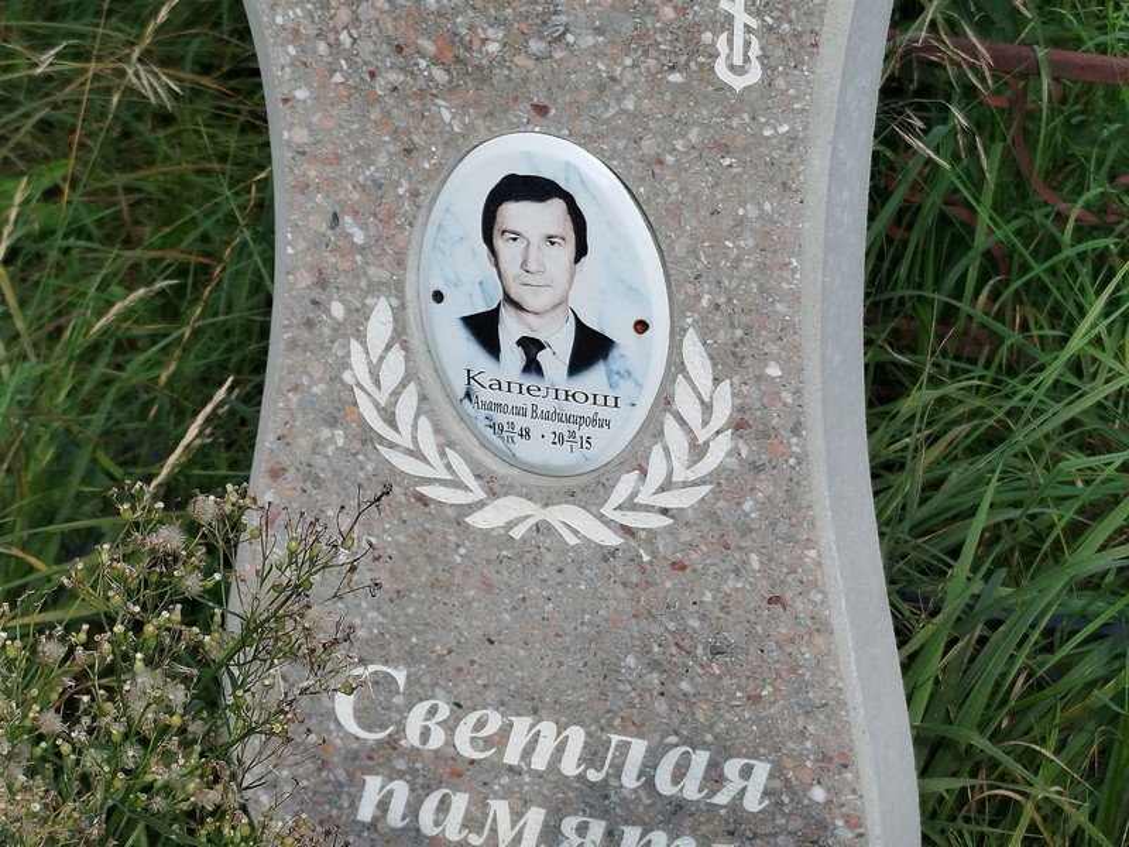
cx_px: 564
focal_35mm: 31
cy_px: 424
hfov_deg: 58.4
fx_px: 1011
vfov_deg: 45.4
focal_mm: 5.31
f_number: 1.7
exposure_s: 1/368
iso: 50
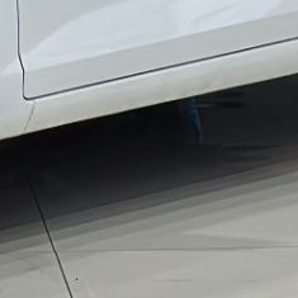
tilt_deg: -5.2
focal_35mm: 347
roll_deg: +0.9
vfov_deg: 5.0
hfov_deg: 5.0
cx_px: -153
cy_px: -128
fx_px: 3380
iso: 125
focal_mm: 6.86
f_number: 1.78
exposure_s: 1/170
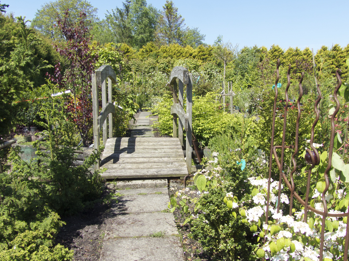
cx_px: 174
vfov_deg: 37.7
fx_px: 383
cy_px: 130
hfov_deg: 49.0
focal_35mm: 38
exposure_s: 1/500
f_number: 4
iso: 100
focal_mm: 6.8
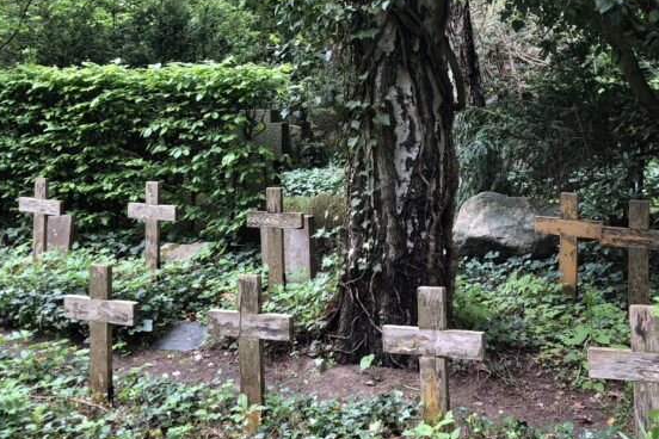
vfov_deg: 24.7
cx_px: 353
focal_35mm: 54
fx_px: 988
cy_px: 101
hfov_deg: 36.9
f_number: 1.8
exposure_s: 1/120
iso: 50
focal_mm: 3.99
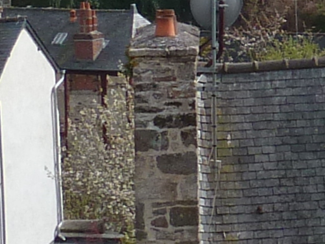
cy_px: 26
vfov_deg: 6.4
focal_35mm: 232
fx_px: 2178
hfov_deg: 8.0
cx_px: 737
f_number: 4.5
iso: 80
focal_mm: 4.7
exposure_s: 1/500
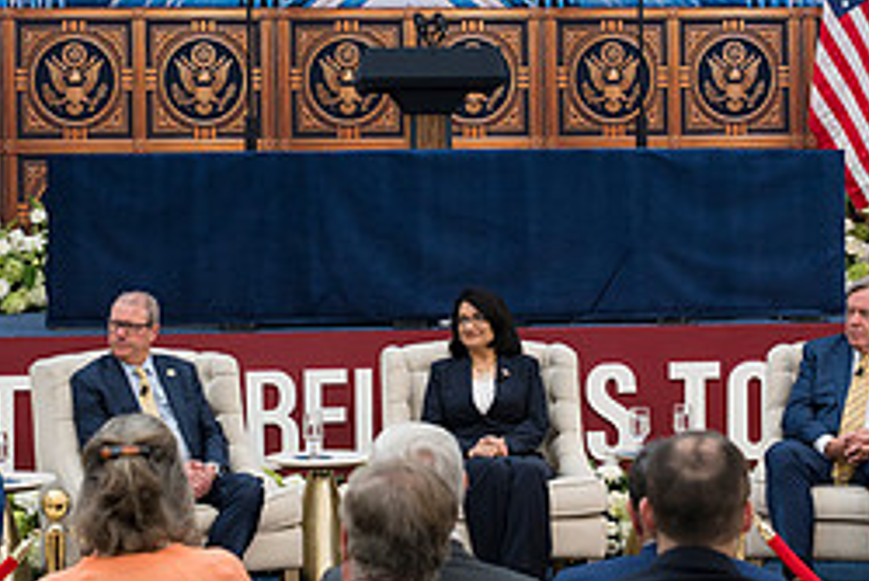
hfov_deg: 21.4
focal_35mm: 95
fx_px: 2294
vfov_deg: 14.4
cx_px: 494
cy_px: 193
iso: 360
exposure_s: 1/250
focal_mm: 41
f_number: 3.5
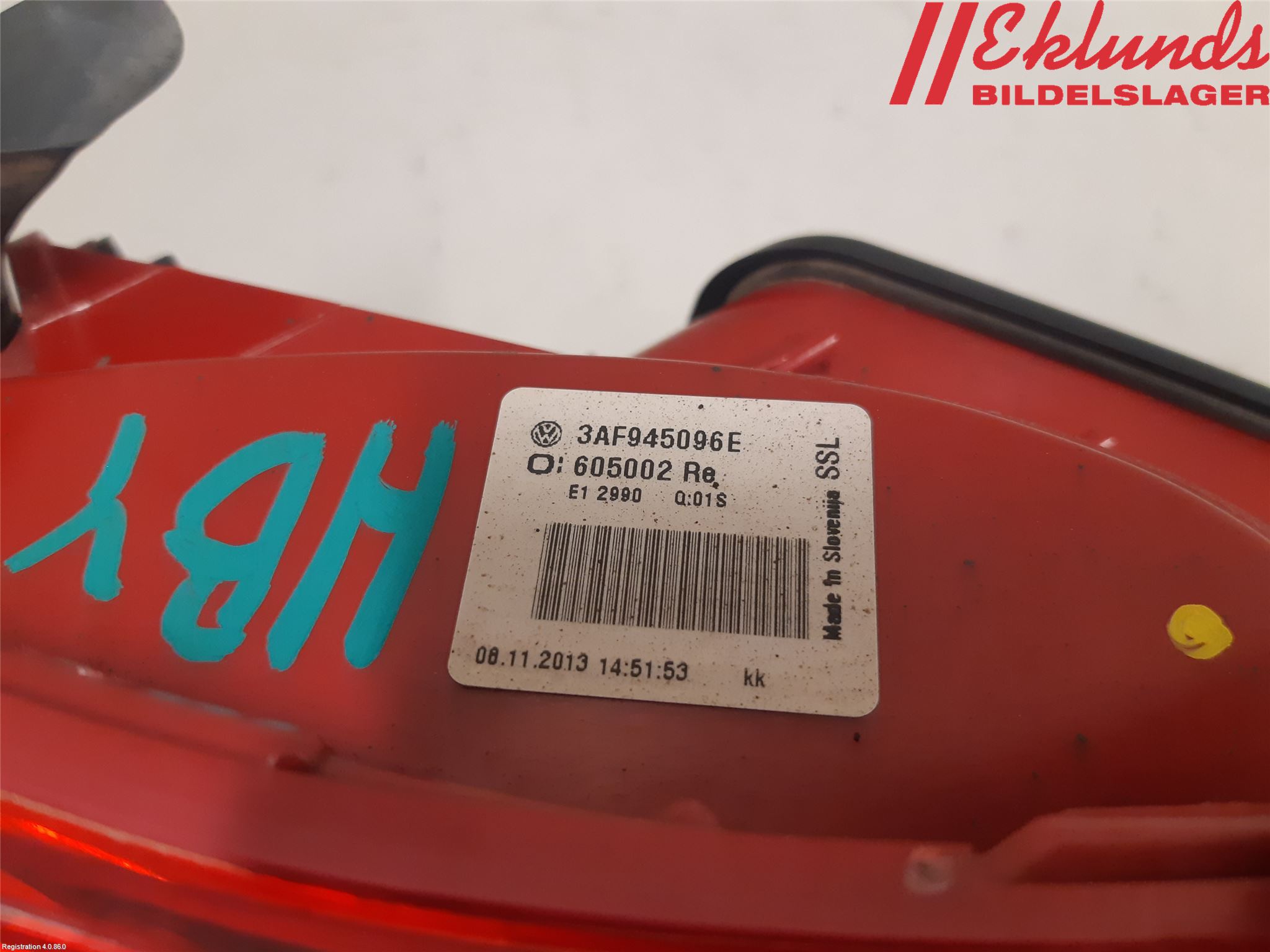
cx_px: 635
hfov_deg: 67.3
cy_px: 476
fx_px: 954
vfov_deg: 53.1
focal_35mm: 26
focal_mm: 3.93
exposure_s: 1/50
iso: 200
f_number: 1.7
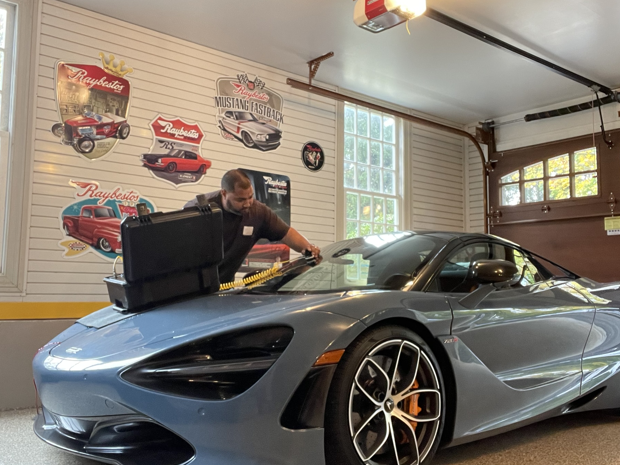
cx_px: 315
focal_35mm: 34
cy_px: 228
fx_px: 609
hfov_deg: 54.0
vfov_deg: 41.8
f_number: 2.2
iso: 320
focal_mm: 2.71
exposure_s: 1/30
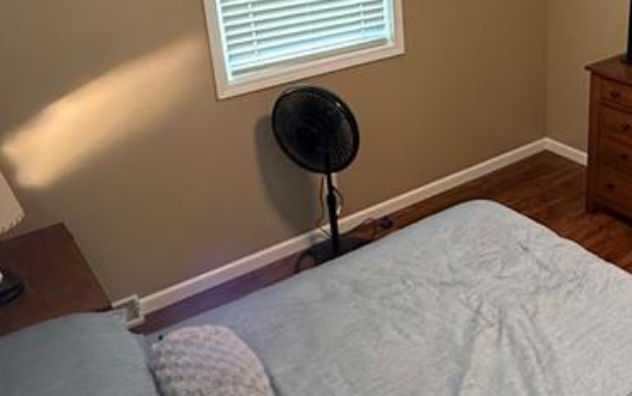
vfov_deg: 30.4
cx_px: 496
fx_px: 706
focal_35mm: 41
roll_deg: +0.8
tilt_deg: -18.9
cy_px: 75
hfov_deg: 46.0
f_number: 2.2
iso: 640
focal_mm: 2.22
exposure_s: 1/60
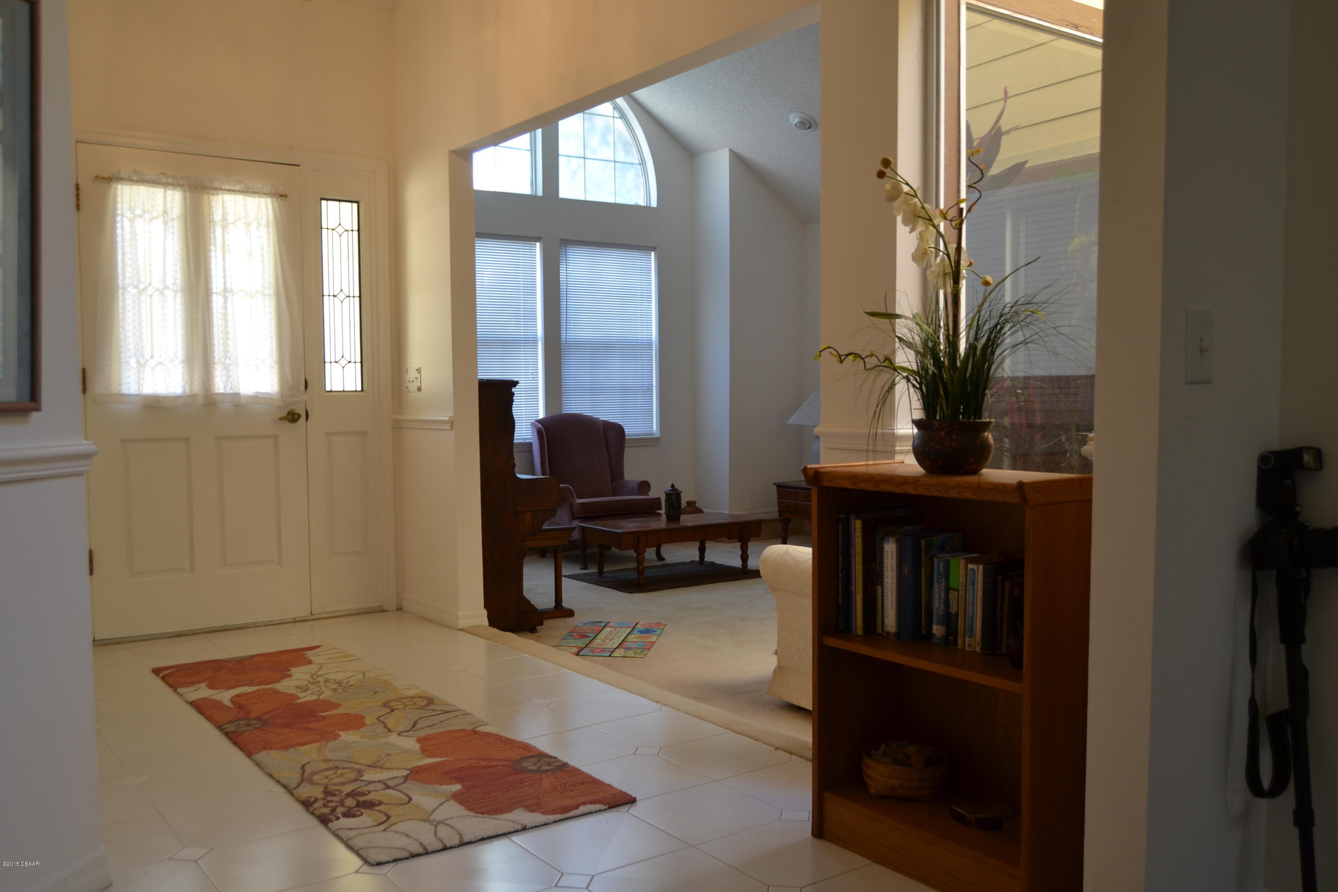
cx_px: 669
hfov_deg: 61.9
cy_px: 446
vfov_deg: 43.6
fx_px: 1115
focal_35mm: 30
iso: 110
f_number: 3.5
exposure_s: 1/30
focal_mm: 20
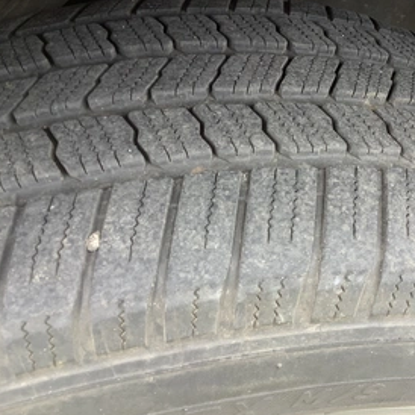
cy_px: 198
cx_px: 282
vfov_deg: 41.8
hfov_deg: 41.2
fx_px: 543
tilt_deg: -49.9
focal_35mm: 40
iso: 50
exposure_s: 1/100
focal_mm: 3.3
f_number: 2.4
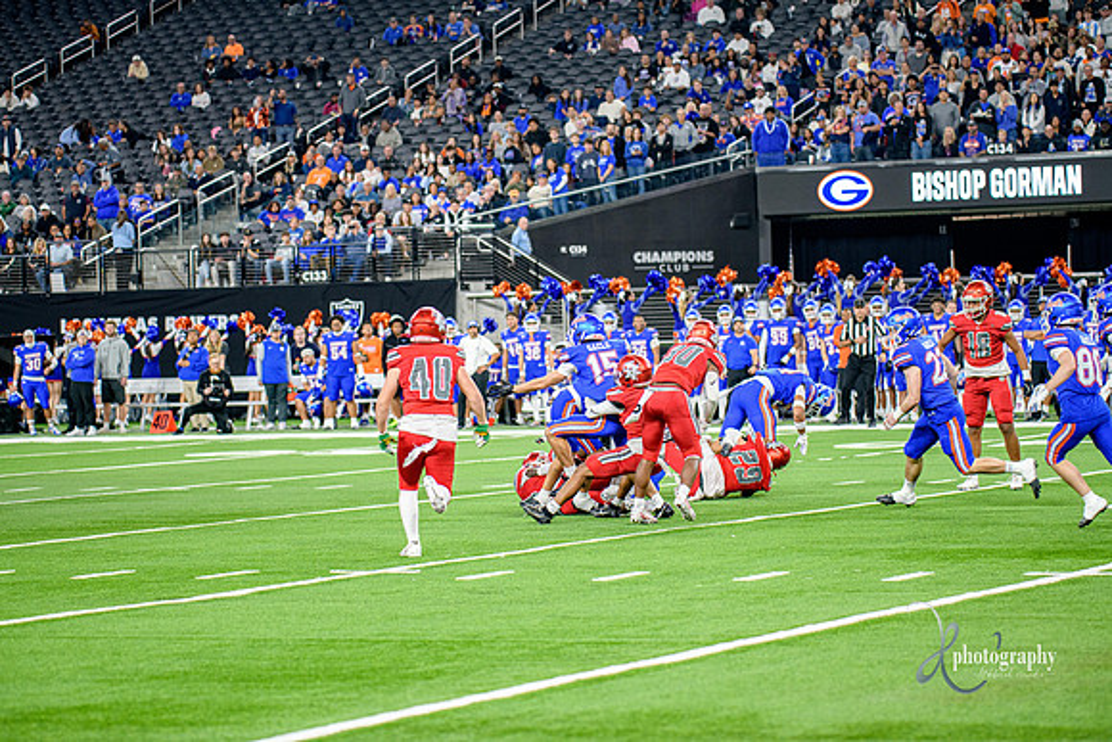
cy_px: 371
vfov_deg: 11.0
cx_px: 556
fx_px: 3862
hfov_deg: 16.4
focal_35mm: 125
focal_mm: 125
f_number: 2.8
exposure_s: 1/400
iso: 1250
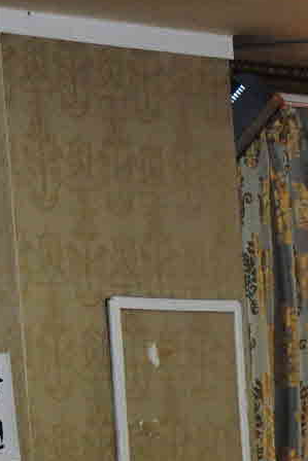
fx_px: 4757
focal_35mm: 371
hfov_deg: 3.4
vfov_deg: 5.5
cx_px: 1552
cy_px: 776
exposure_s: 1/60
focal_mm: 55
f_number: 7.1
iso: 1600
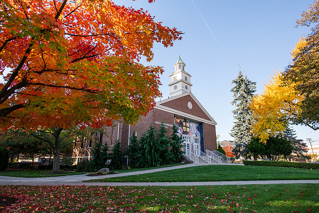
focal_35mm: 19
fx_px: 168
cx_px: 160
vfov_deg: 64.6
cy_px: 106
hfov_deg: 86.9
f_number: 9
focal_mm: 19
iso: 640
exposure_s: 1/250
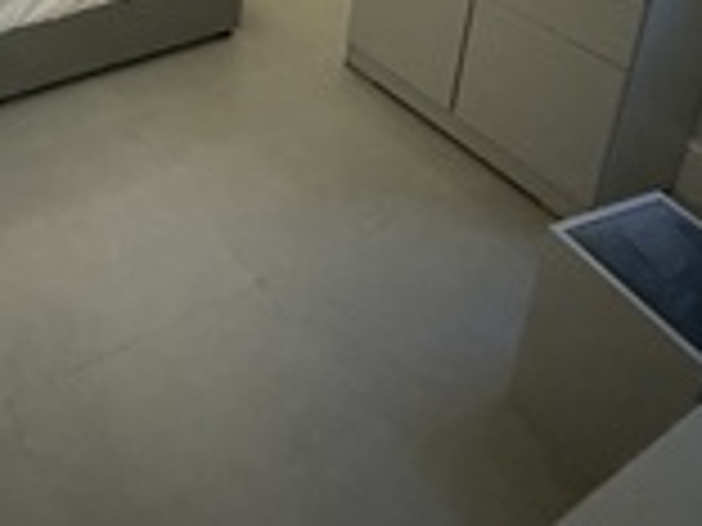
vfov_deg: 27.4
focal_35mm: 41
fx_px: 831
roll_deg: -2.3
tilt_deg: -14.5
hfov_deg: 42.5
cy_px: -209
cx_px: 88
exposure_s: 1/60
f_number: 2.2
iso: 640
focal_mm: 2.22
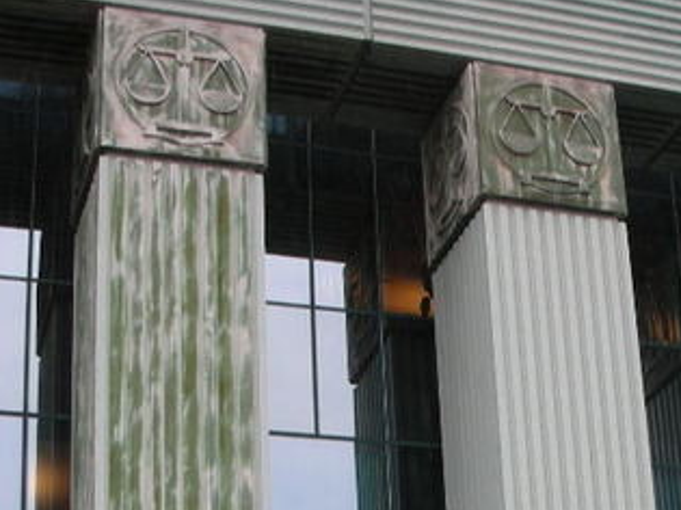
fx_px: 1750
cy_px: 605
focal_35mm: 89
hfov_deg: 21.9
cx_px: 445
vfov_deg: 16.0
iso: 50
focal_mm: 5.8
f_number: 3
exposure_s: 1/140
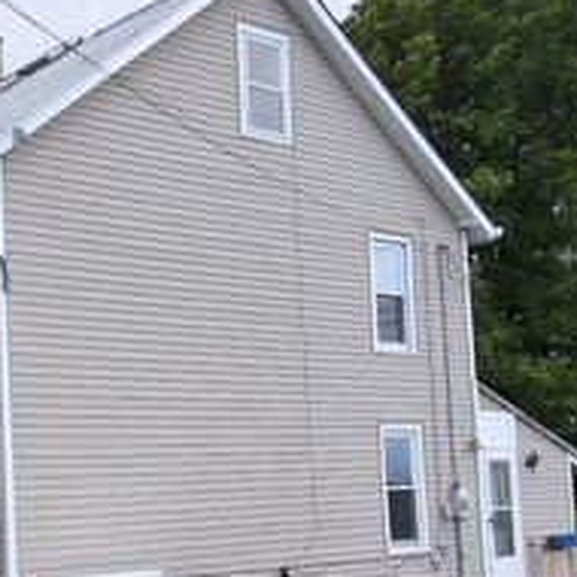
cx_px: -6
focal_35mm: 65
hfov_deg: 25.2
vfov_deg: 26.1
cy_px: 436
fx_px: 1226
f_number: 1.9
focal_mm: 2.91
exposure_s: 1/150
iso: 32
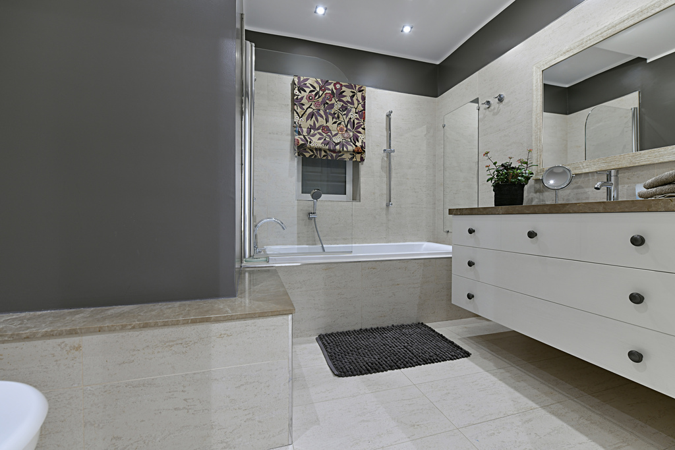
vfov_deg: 73.8
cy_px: 225
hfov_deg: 96.7
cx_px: 338
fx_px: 300
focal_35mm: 16
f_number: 6.3
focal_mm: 16
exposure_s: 1/4
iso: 250
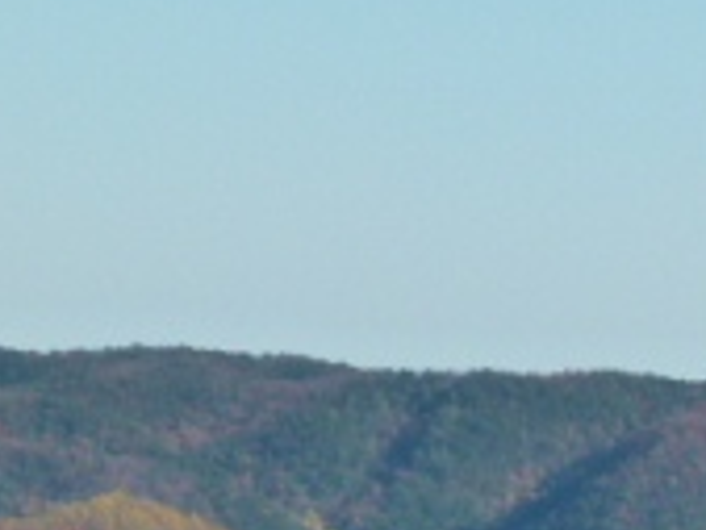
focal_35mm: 373
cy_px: 298
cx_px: 806
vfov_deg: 4.0
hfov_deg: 5.3
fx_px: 7613
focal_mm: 22.6
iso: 160
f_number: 4
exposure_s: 1/1000
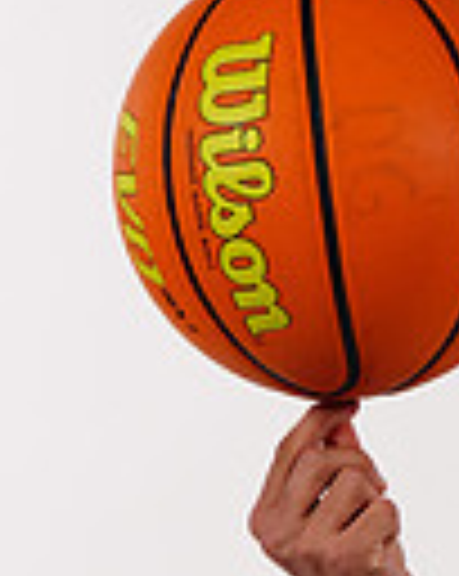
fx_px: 13021
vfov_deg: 2.5
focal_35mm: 765
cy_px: 770
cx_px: 776
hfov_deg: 2.0
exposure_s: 1/500
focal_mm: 180
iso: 200
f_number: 9
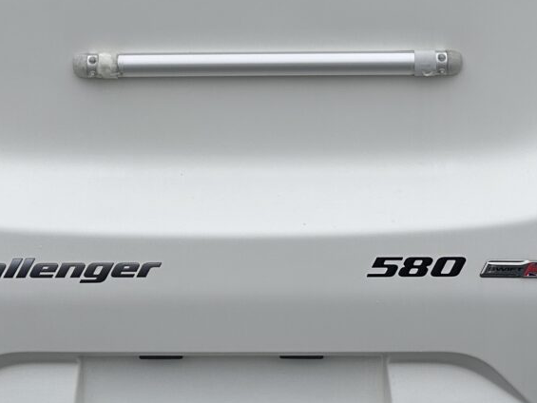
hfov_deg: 22.5
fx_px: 1350
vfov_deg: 16.3
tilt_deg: -5.7
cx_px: 240
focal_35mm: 87
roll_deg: +1.5
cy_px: -74
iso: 80
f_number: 1.78
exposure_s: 1/1562
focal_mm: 6.86
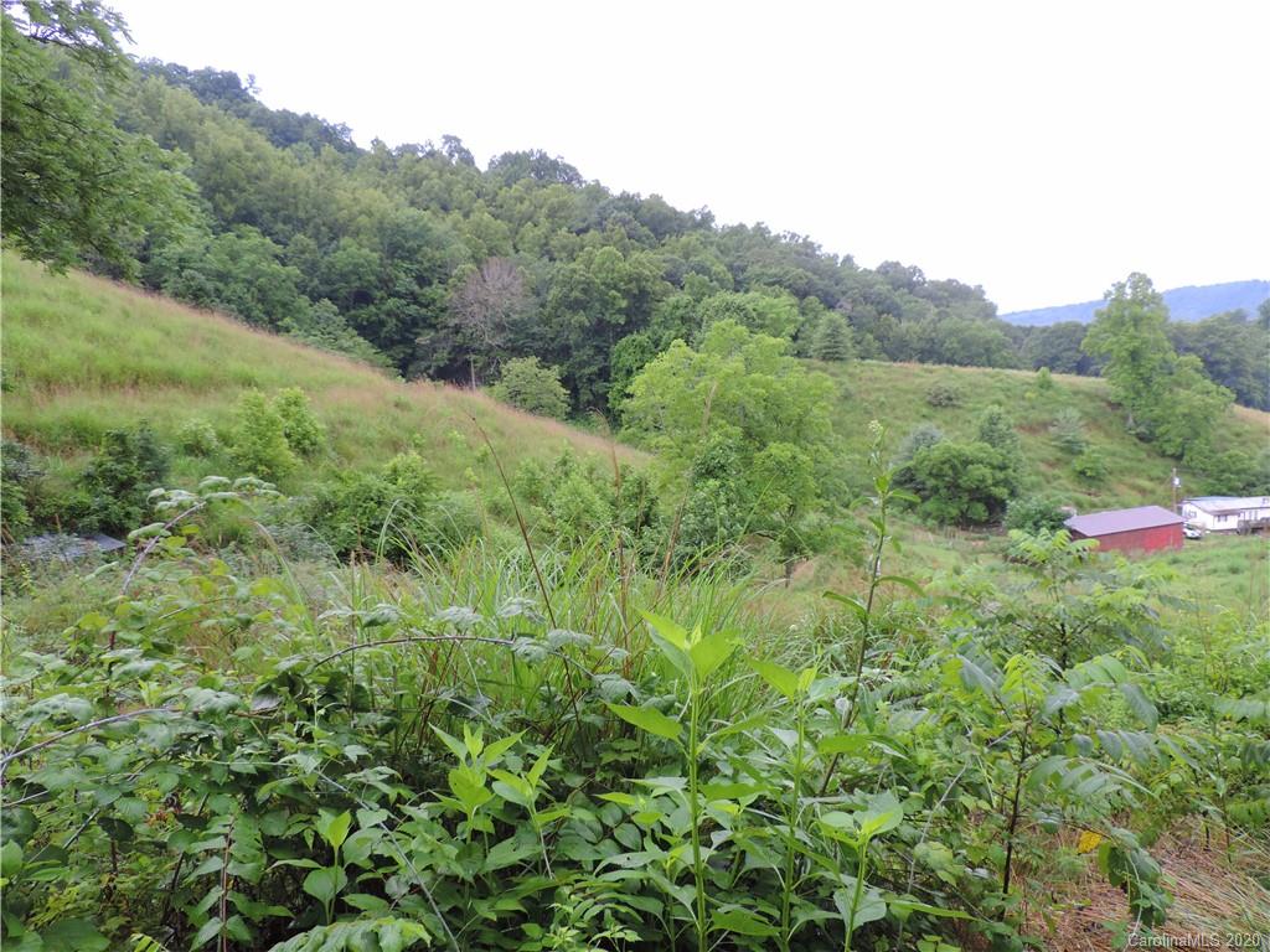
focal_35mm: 24
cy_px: 476
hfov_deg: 71.6
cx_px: 635
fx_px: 881
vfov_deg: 56.8
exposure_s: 1/80
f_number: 3
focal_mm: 4.3
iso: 80
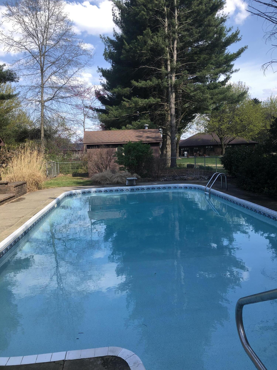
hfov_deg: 49.7
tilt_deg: -5.0
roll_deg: +4.0
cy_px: 185
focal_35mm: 28
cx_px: 138
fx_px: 299
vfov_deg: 63.4
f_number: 1.8
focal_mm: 3.99
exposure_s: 1/810
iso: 20
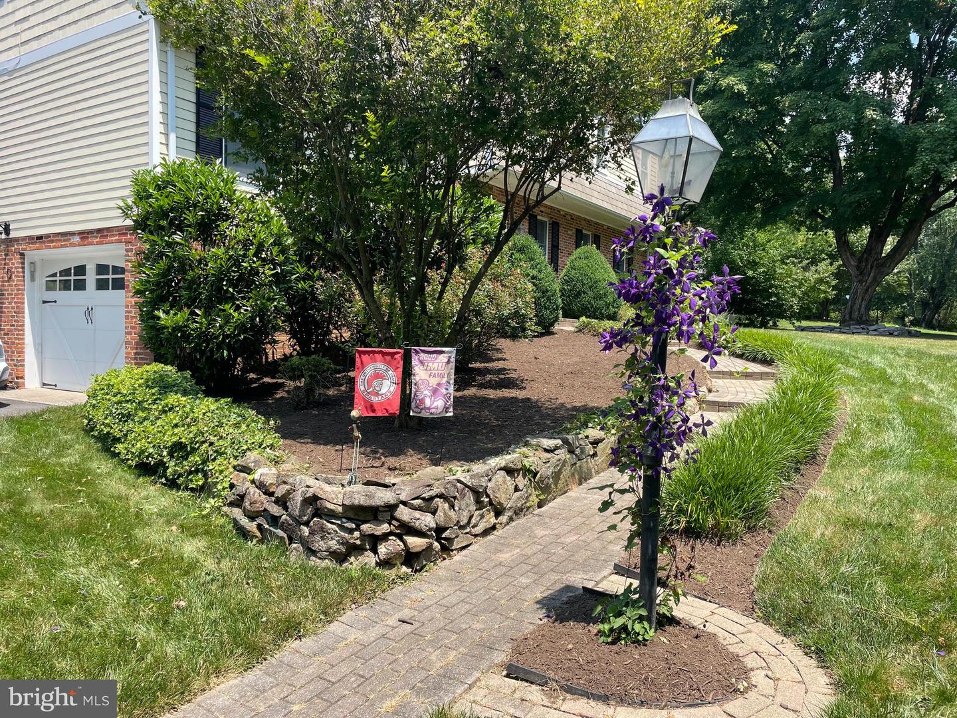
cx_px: 478
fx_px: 719
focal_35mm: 26
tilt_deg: -1.8
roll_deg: -1.2
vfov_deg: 53.1
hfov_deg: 67.3
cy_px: 359
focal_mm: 4.2
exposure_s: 1/1350
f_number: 1.6
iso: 32
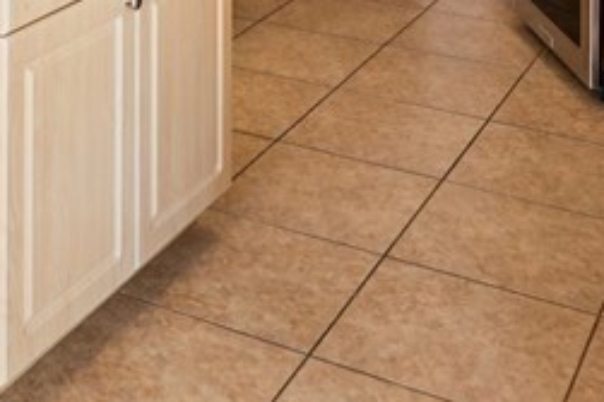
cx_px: 67
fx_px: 1308
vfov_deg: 14.5
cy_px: -401
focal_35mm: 78
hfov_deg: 25.3
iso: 400
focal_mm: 18
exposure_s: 1/30
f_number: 8
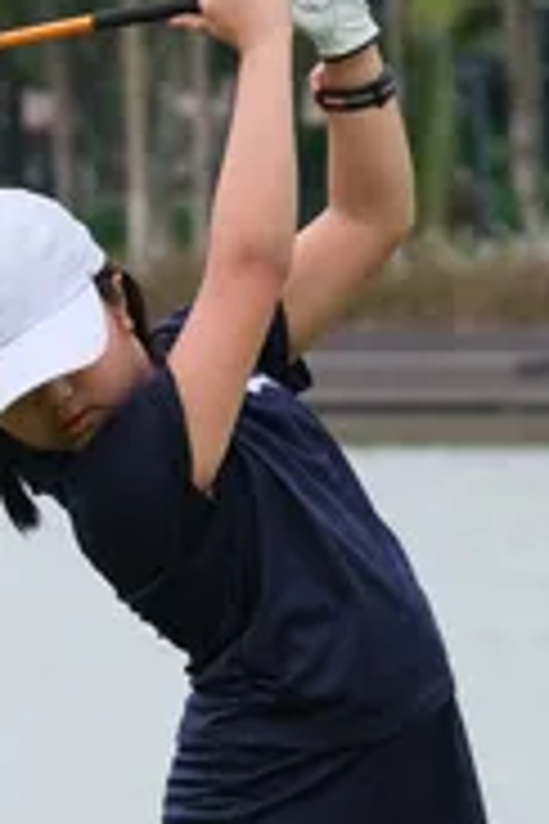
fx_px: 15737
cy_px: 441
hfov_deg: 2.0
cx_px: -2
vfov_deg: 3.0
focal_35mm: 688
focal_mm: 104.9
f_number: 5.6
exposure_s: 1/450
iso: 320
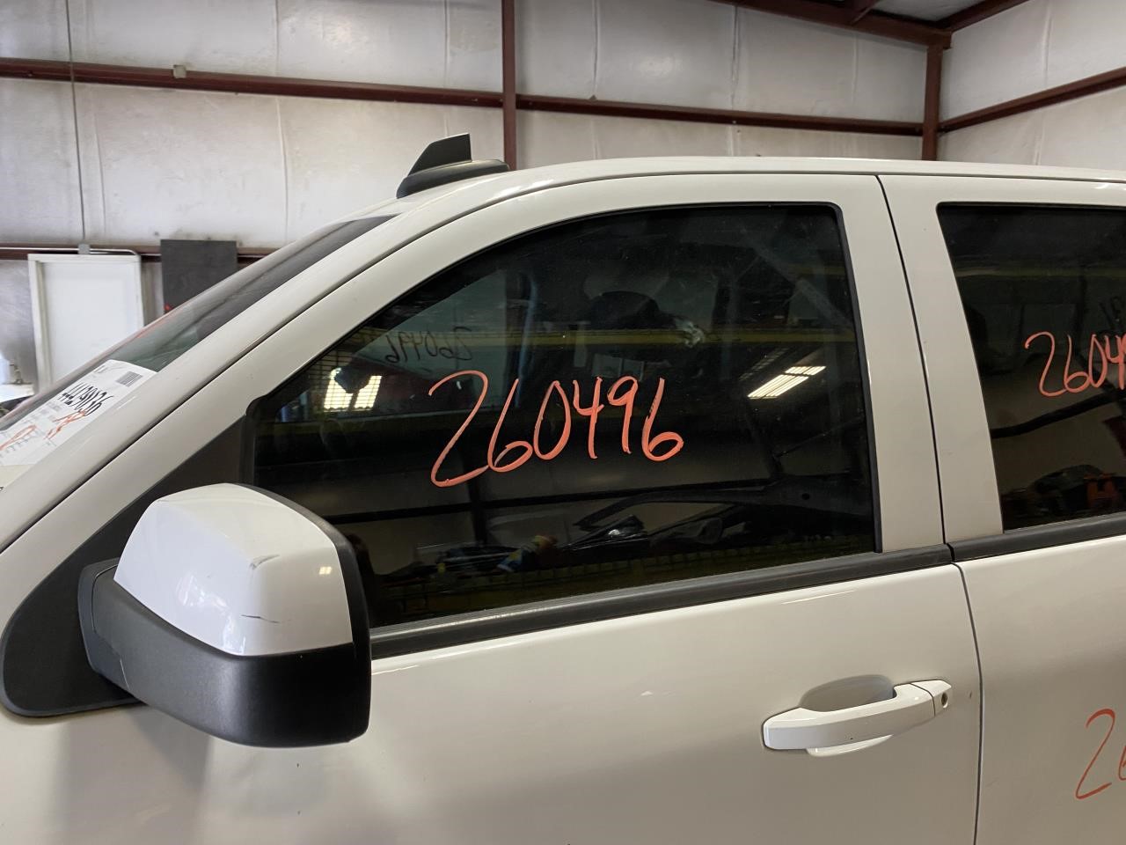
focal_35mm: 26
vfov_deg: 53.1
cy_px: 422
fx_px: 846
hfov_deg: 67.3
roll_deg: -2.3
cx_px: 563
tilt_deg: -5.3
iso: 125
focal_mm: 4.25
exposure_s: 1/73
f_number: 1.8
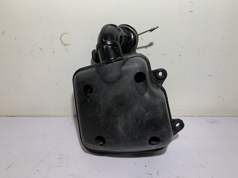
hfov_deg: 67.3
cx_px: 119
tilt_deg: -27.1
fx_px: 179
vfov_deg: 53.1
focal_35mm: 26
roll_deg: -1.5
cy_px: 89
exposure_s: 1/121
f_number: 1.8
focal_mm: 4.25
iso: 40
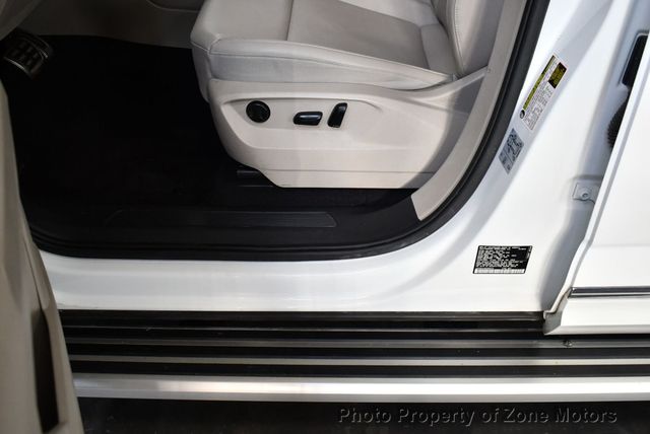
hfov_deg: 53.1
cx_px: 325
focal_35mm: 36
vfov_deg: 36.9
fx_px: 651
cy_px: 217
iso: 720
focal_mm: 18
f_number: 3.5
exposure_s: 1/250
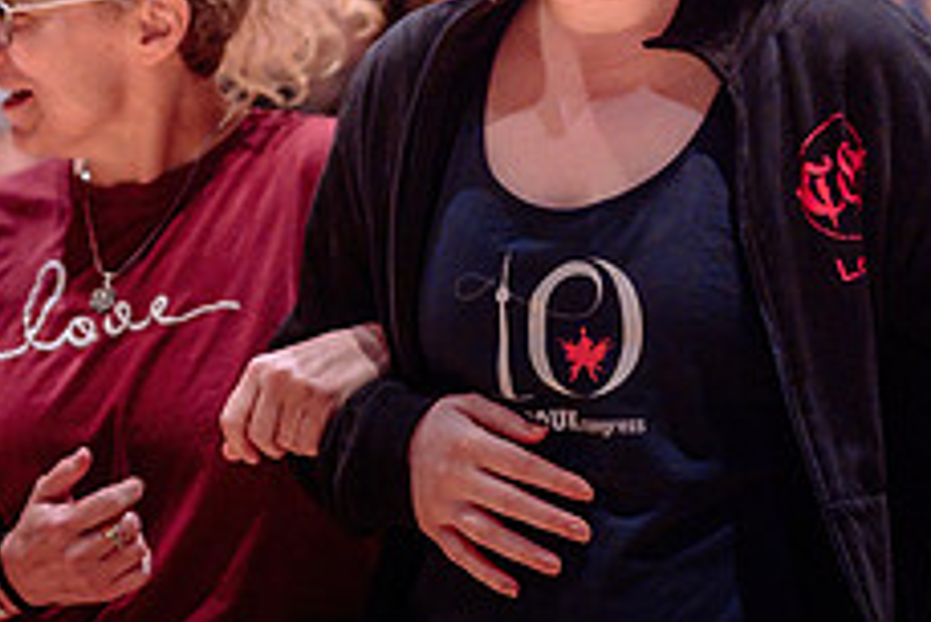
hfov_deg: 6.7
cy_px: 202
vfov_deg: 4.5
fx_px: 7970
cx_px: 36
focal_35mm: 308
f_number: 1.4
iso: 2000
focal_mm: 105
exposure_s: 1/250
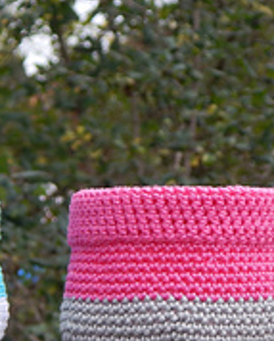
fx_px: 1688
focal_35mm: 167
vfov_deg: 11.5
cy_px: 239
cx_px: 176
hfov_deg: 9.3
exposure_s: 1/80
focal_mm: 10.9
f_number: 4
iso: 125
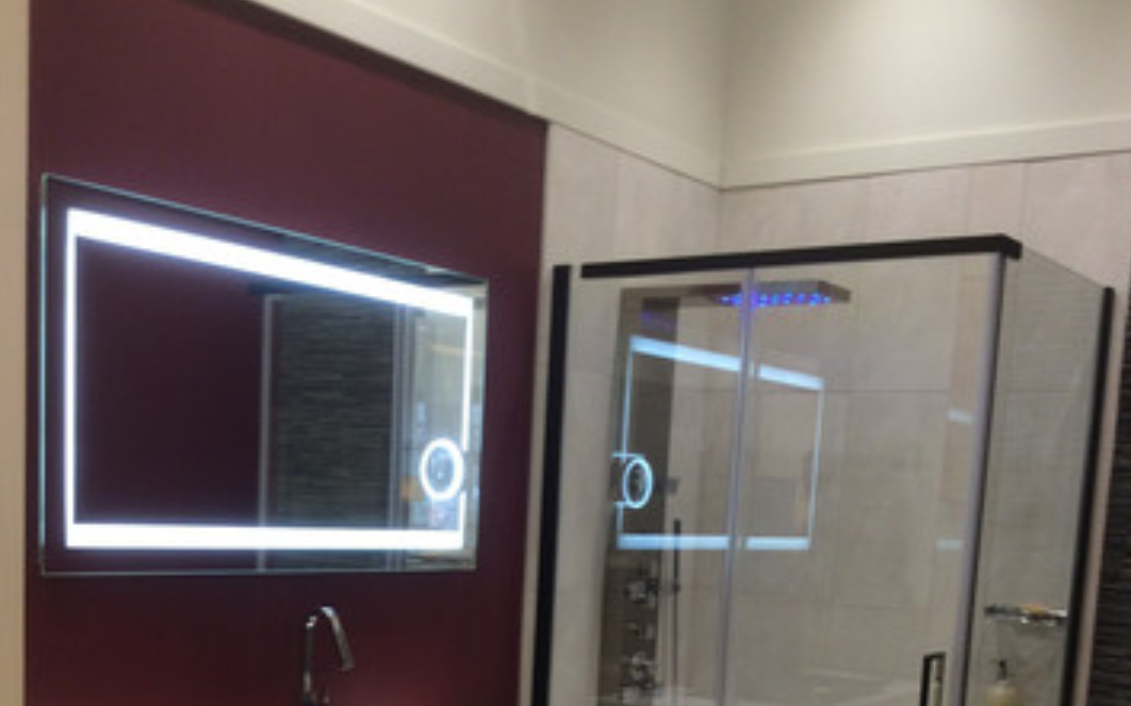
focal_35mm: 46
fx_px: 1417
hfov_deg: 43.5
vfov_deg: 26.7
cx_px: 570
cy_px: 680
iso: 40
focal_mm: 3.3
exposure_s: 1/24
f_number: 2.4
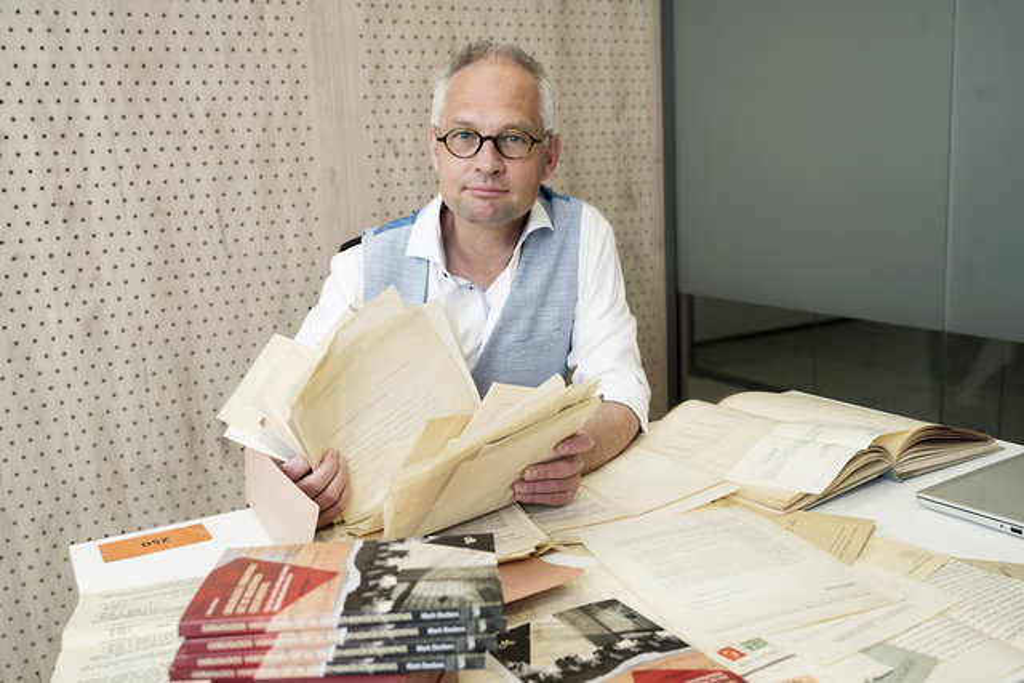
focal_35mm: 33
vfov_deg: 40.0
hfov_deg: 57.2
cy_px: 342
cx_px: 512
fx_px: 939
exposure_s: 1/60
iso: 64
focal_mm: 33
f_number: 4.5
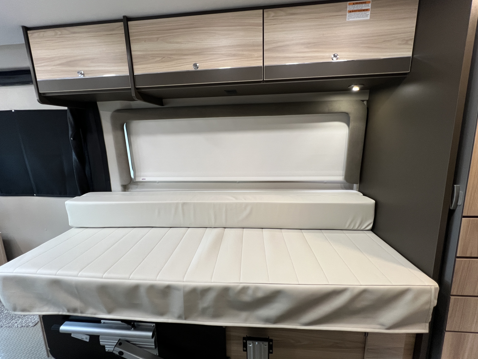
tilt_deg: -12.6
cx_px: 233
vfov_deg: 85.6
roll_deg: -0.1
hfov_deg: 102.0
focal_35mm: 14
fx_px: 193
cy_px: 172
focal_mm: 1.57
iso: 250
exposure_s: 1/75
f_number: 1.8
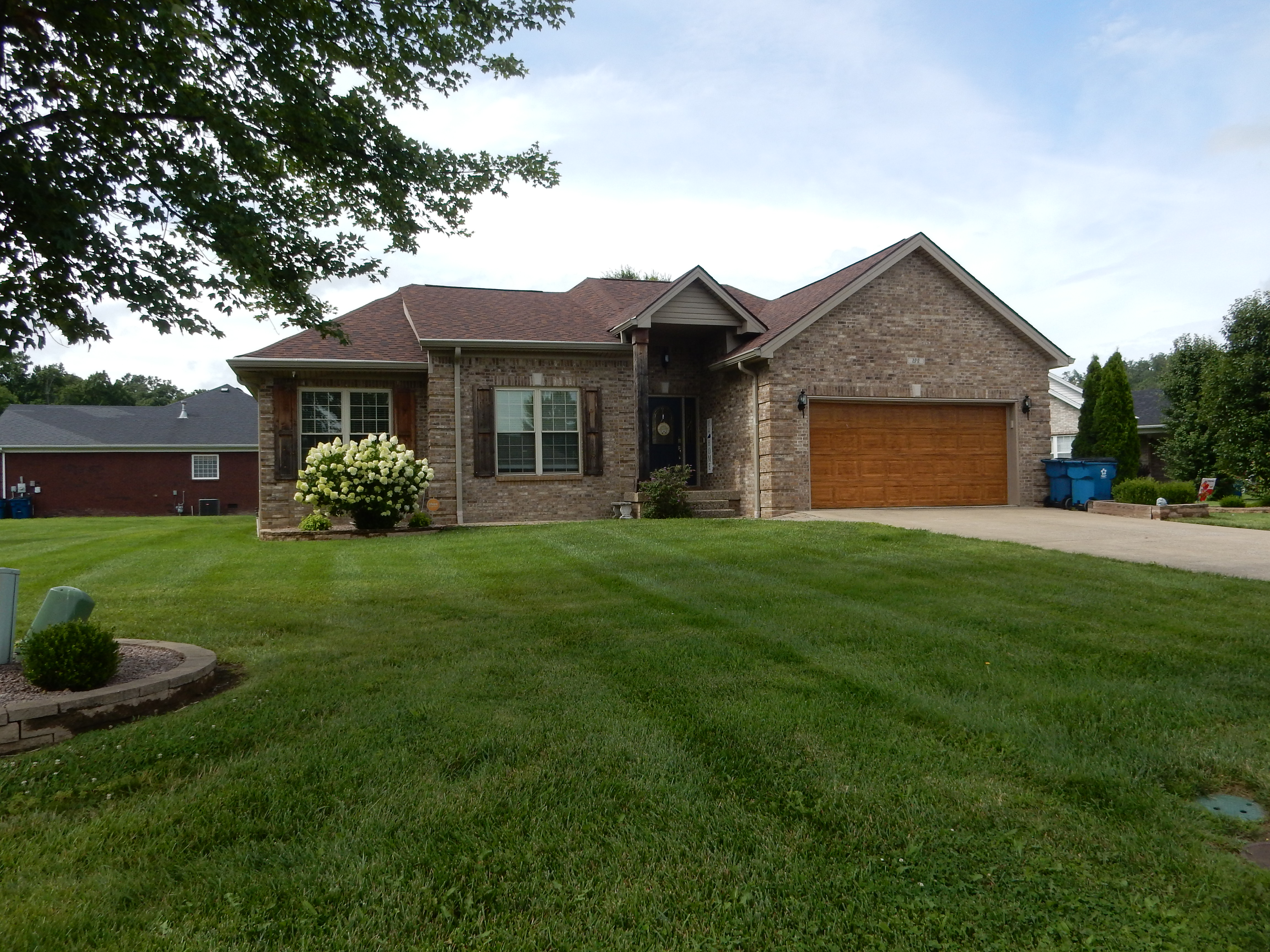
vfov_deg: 54.9
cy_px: 476
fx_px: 917
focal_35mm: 25
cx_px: 635
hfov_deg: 69.4
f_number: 3.7
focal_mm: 4.5
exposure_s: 1/1000
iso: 125
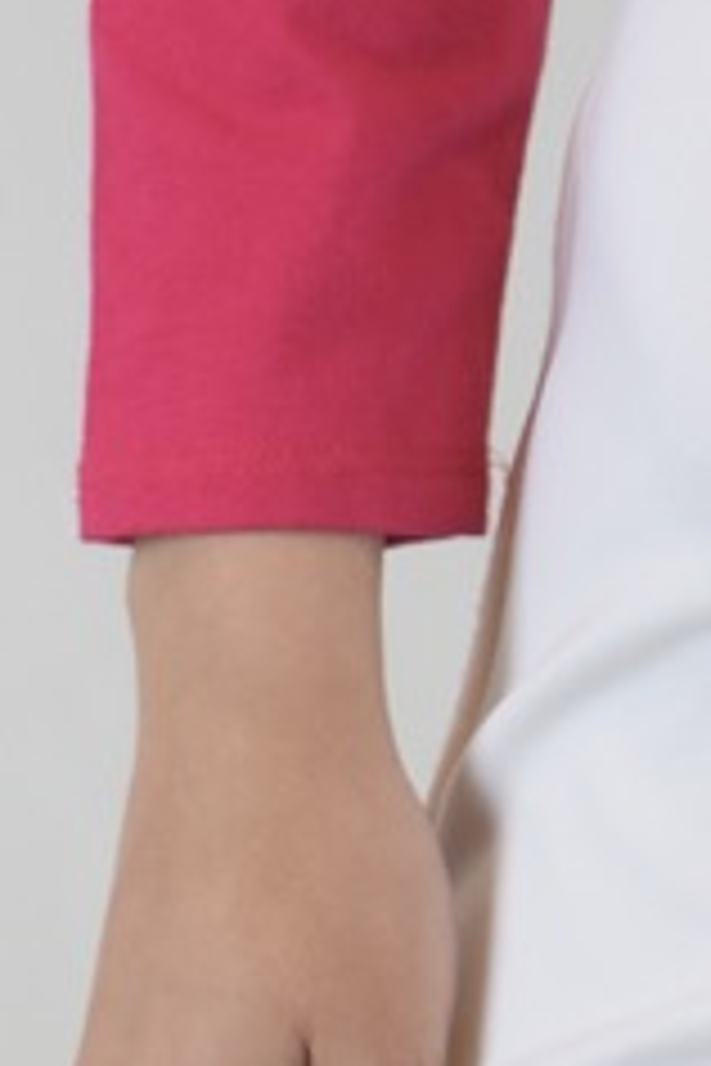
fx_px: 9775
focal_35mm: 330
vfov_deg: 6.2
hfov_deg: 4.1
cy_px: -504
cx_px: 972
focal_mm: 48
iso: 400
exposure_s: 1/80
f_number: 5.3
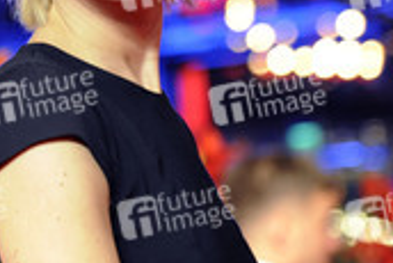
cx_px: -23
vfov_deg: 4.4
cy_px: 41
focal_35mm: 314
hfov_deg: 6.5
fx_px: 3431
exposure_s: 1/60
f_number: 4
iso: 2000
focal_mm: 120
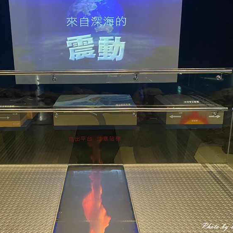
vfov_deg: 49.7
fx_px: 251
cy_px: 109
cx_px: 92
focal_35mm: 33
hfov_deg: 49.4
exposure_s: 1/30
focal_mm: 4.25
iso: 800
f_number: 1.8
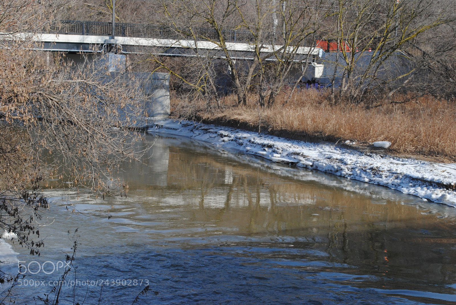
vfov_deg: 20.2
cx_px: 228
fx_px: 856
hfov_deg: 29.8
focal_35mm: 68
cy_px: 152
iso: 400
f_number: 14
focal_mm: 45
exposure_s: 1/250
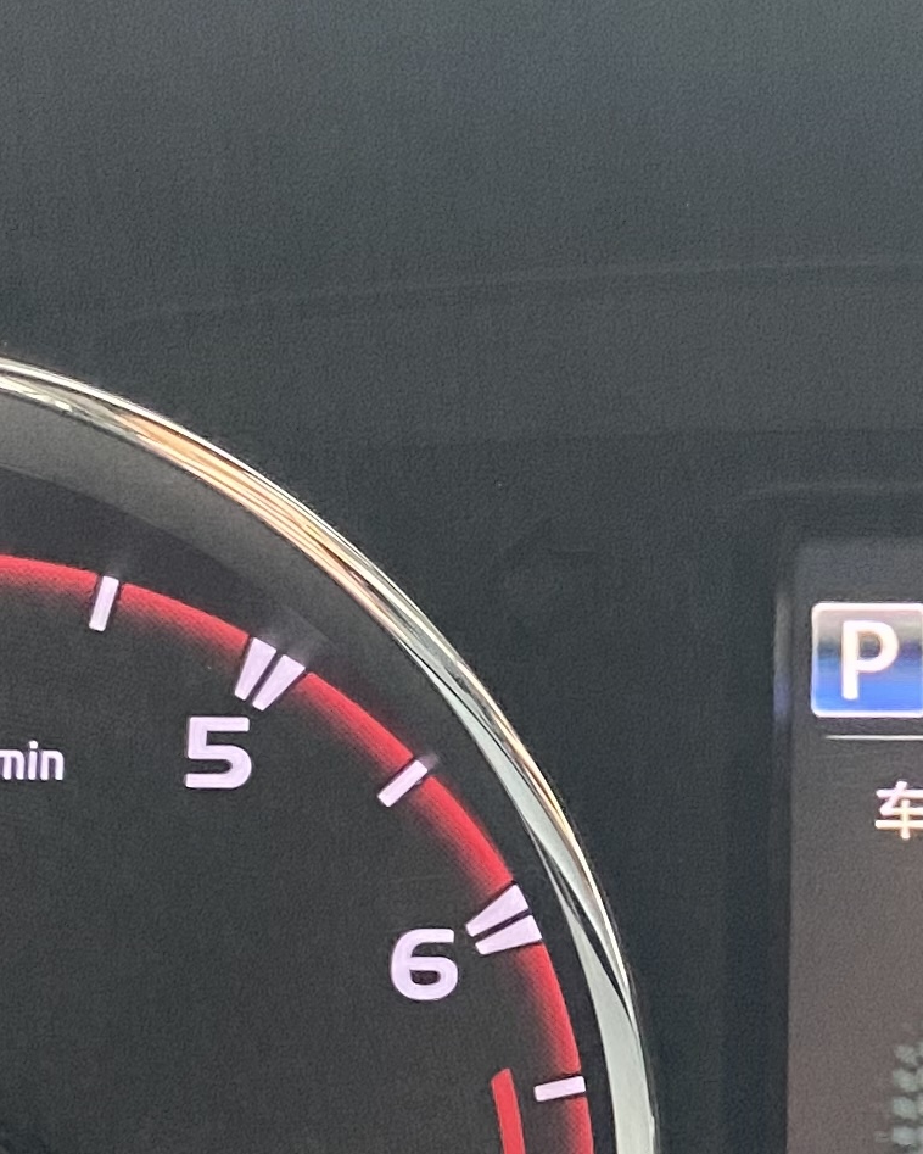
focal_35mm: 108
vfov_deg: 17.6
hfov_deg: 13.9
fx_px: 3687
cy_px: 899
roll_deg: -1.1
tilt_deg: -19.7
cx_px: 1089
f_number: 1.8
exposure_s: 1/60
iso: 400
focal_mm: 4.25
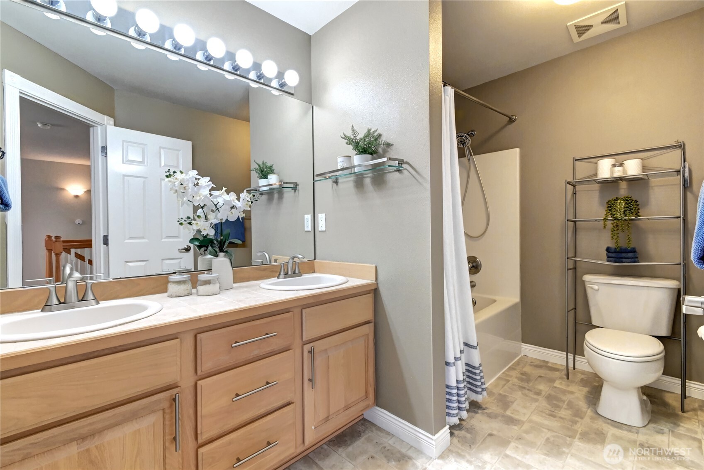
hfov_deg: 100.4
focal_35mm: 15
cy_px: 235
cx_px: 352
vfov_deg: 77.3
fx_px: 293
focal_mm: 10
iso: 3200
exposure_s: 1/5
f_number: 11
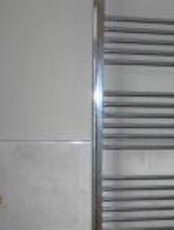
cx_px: 231
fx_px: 508
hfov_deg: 18.1
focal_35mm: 76
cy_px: 134
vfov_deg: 25.6
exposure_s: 1/60
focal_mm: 4.3
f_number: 3.3
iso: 100
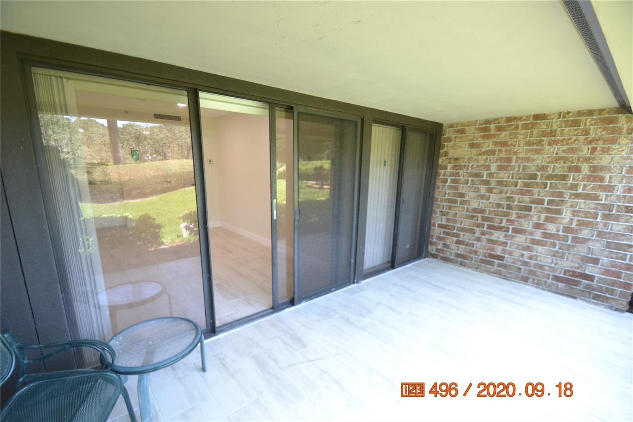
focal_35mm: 15
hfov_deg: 100.4
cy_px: 211
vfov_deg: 77.3
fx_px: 264
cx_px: 316
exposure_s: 1/80
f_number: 4.5
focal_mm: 10
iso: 400
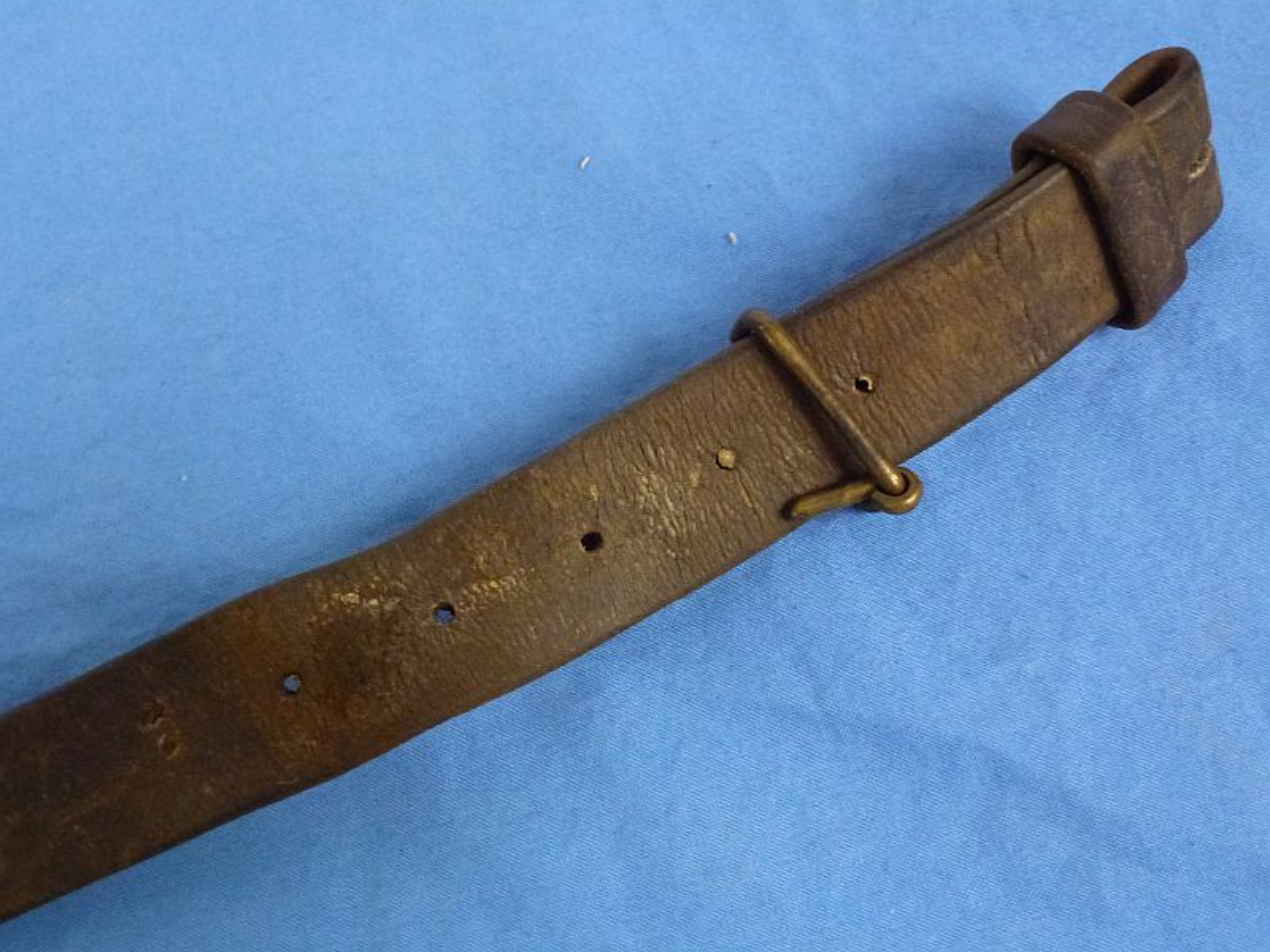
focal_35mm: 36
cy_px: 476
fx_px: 1321
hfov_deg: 51.4
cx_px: 635
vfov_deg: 39.7
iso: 640
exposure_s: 1/125
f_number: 3.7
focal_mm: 6.4
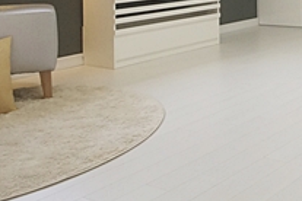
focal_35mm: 58
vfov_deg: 21.3
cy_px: -58
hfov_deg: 29.0
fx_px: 487
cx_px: 378
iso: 800
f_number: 9
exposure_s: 1/40
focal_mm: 10
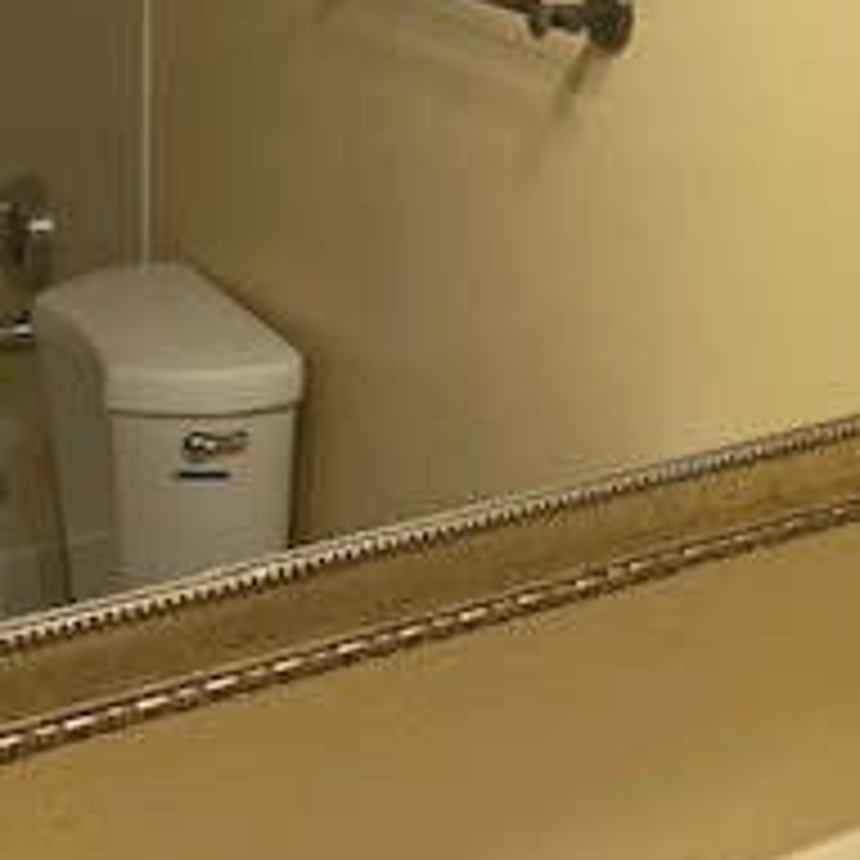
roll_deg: -0.1
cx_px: 756
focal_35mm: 77
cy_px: -158
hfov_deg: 22.0
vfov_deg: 21.0
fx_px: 2164
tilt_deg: -2.9
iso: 100
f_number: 1.8
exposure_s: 1/121
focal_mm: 4.25
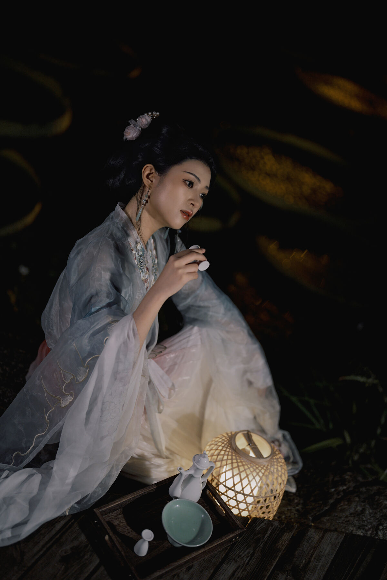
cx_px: 194
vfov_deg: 39.6
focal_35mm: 50
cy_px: 290
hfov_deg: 27.0
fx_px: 806
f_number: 1.2
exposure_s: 1/160
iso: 400
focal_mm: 50
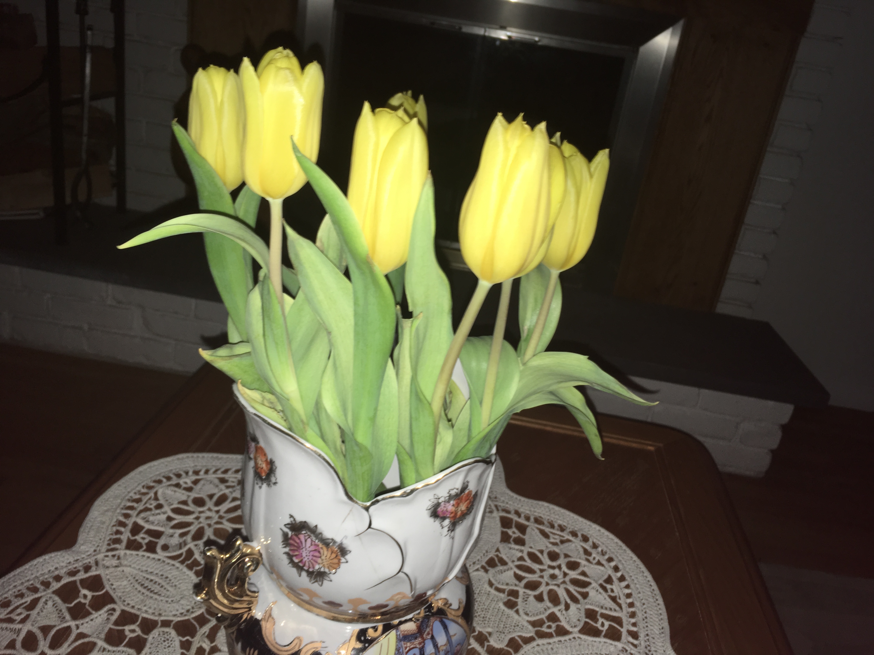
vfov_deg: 48.2
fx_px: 732
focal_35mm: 29
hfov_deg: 61.7
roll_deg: -9.3
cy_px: 328
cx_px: 437
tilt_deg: -23.4
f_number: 2.2
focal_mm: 4.15
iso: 25
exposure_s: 1/17
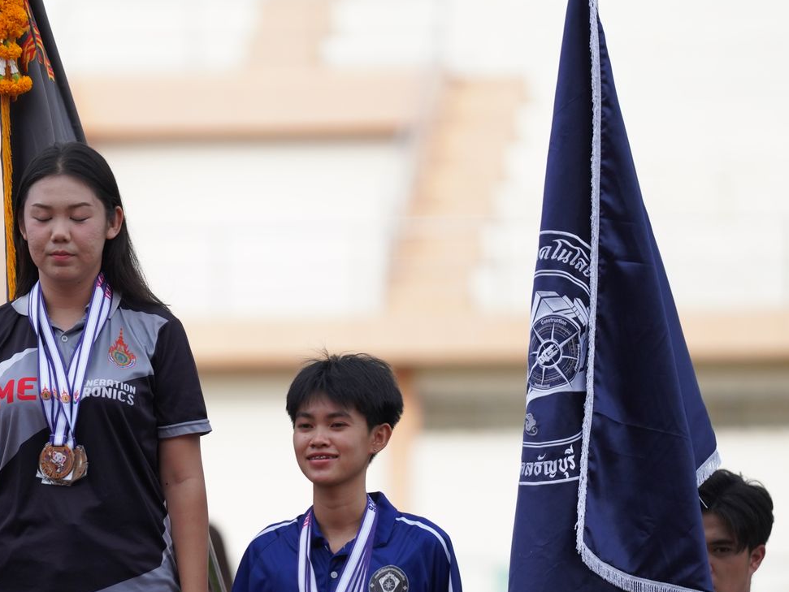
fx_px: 9189
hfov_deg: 4.9
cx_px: 167
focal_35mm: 403
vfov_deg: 3.7
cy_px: 535
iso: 500
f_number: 2.8
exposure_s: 1/2500
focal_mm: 194
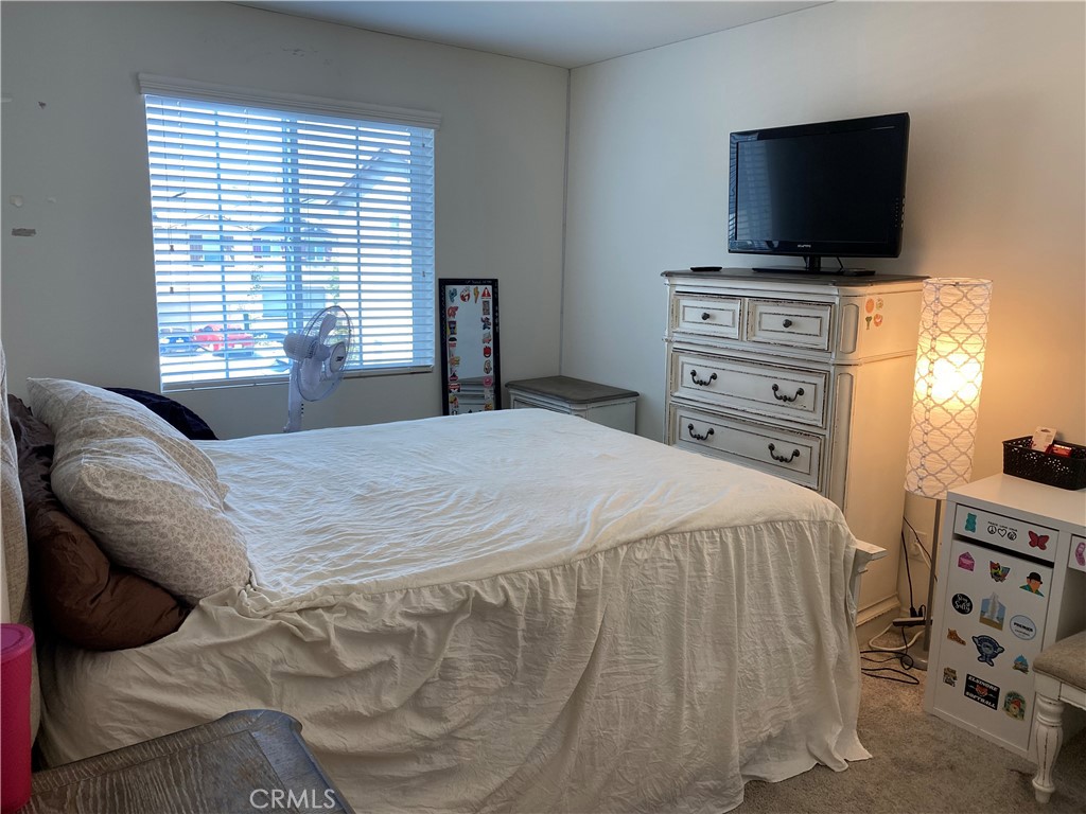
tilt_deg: -10.8
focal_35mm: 26
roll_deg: -2.0
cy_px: 407
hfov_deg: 67.3
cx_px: 543
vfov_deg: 53.1
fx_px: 816
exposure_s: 1/120
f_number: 1.8
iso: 80
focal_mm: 4.25
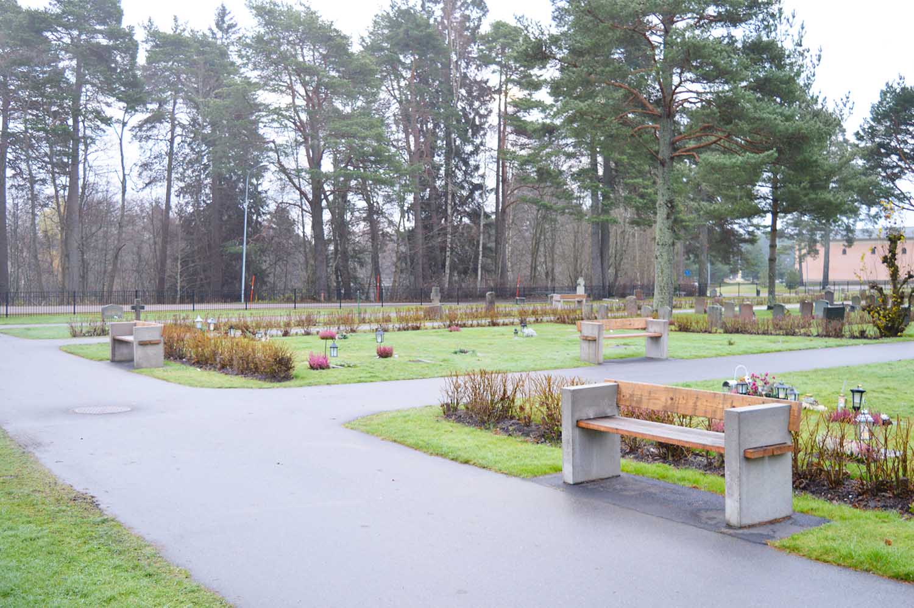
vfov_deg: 34.1
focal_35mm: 39
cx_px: 457
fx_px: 989
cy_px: 304
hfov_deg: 49.6
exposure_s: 1/80
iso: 400
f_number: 4.5
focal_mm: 26
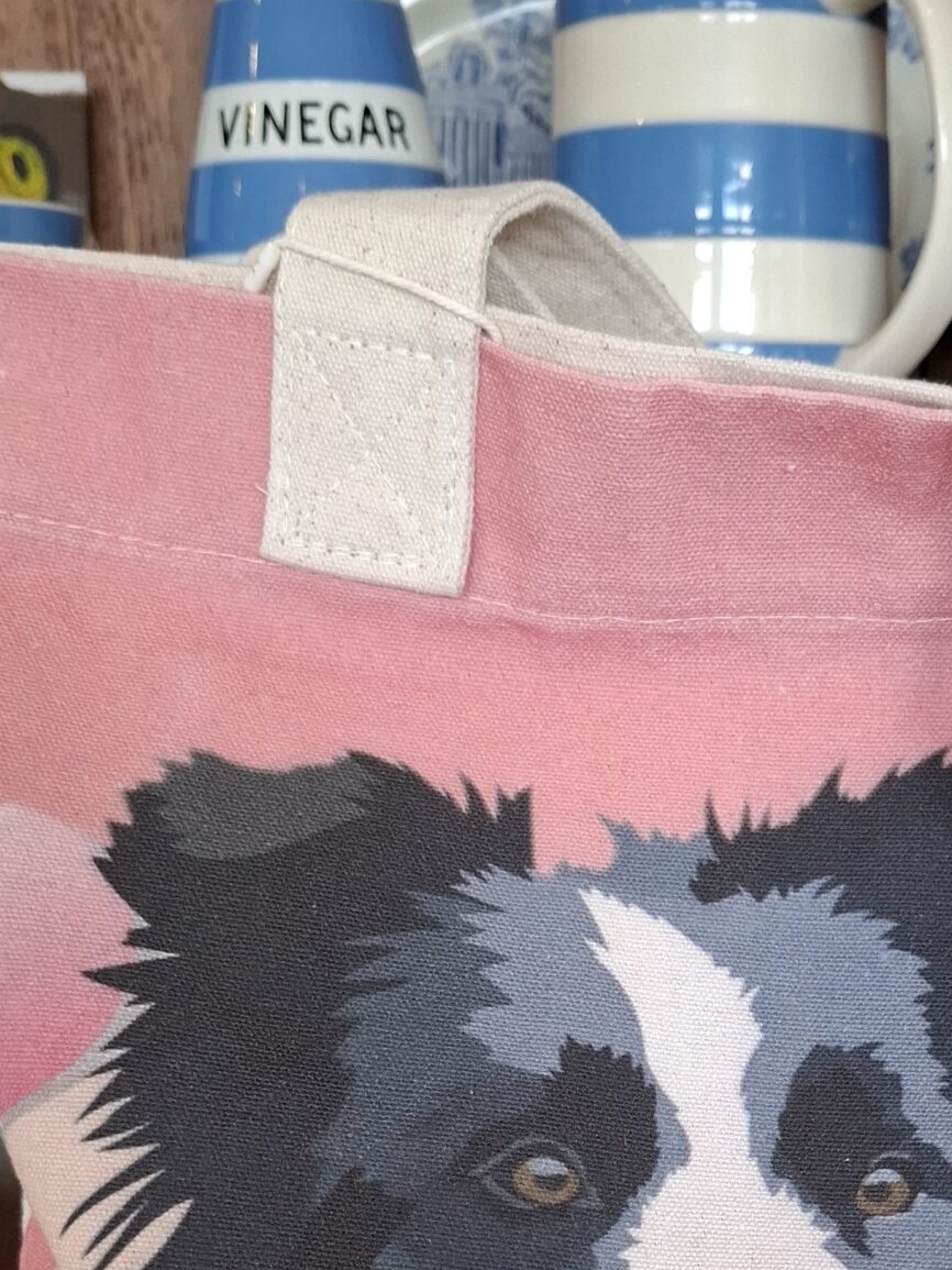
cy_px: 1084
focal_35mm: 51
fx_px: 1870
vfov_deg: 35.8
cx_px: 677
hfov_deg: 28.3
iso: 320
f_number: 1.8
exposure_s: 1/100
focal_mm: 5.54
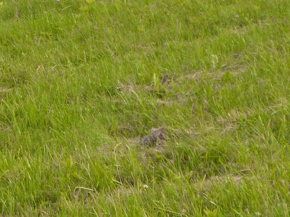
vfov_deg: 10.0
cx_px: -97
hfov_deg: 13.4
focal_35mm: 142
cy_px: -151
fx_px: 1189
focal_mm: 24
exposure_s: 1/200
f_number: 5.6
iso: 100
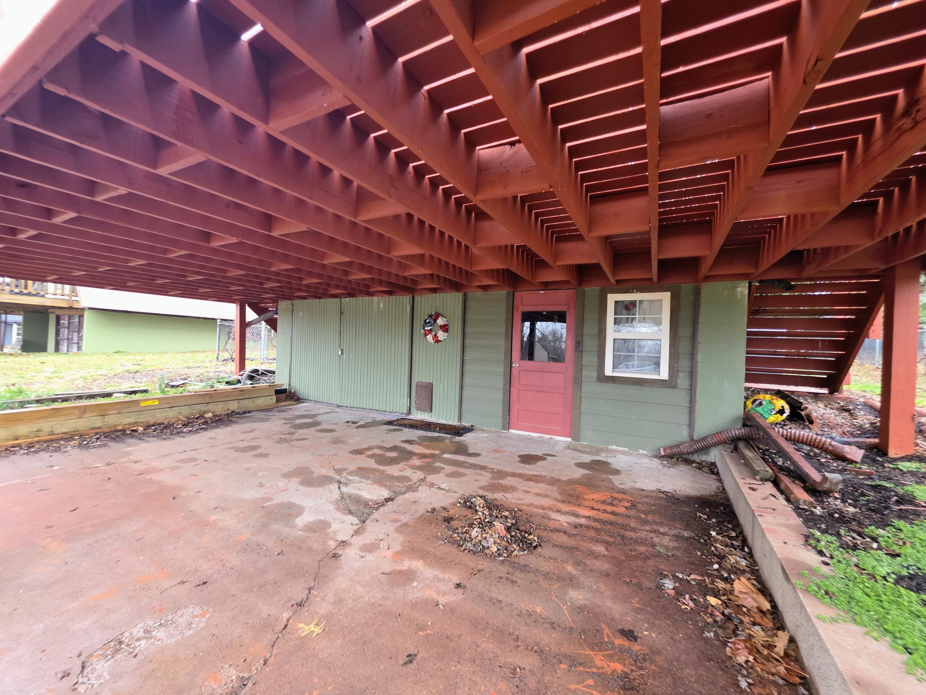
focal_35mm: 13
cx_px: 463
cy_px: 348
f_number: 1.9
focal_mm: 2.2
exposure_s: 1/60
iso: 160
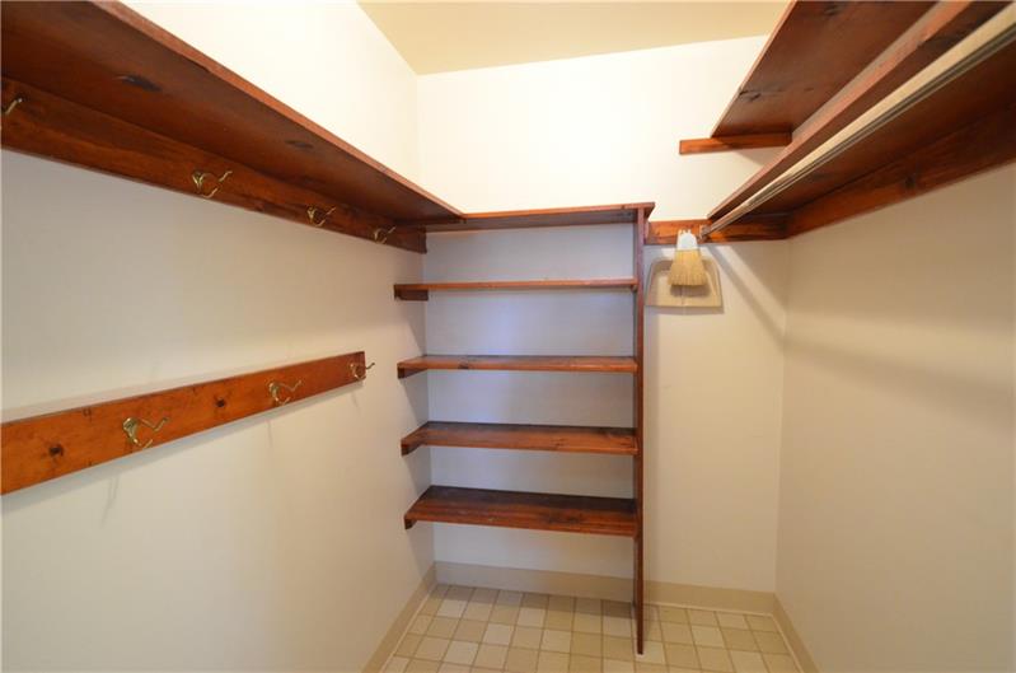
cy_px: 336
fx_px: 422
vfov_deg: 77.1
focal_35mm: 15
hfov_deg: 100.5
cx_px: 508
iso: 4000
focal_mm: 10
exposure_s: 1/30
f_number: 6.3
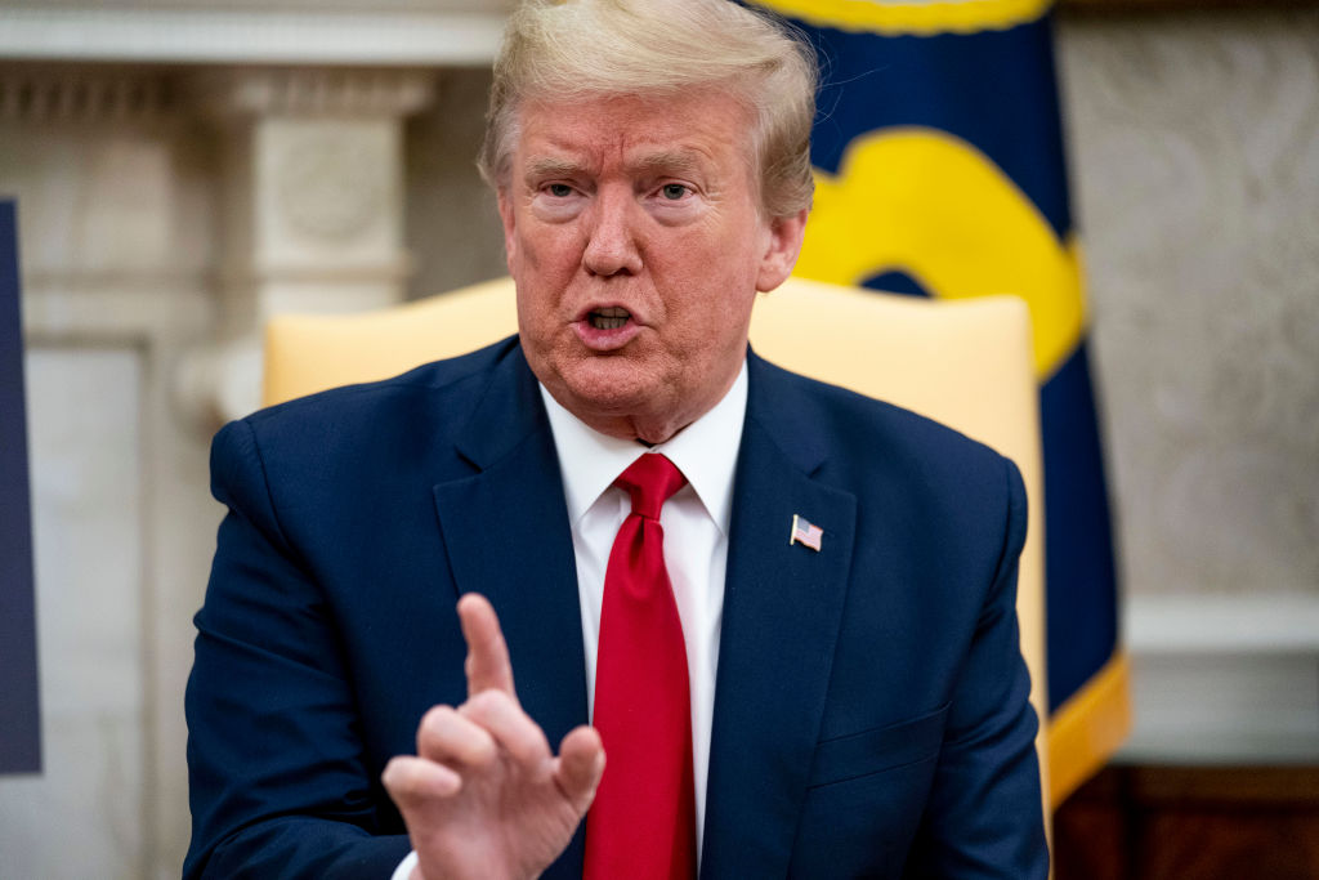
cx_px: 660
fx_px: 5276
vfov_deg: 9.5
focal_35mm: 144
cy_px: 440
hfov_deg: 14.2
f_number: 2.8
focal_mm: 144
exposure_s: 1/200
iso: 2500
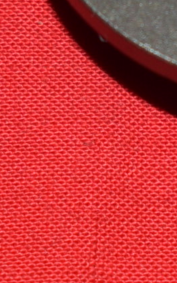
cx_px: 274
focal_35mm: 487
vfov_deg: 4.3
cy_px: -21
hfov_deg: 2.7
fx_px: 3749
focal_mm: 45
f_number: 5.6
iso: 160
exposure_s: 1/200
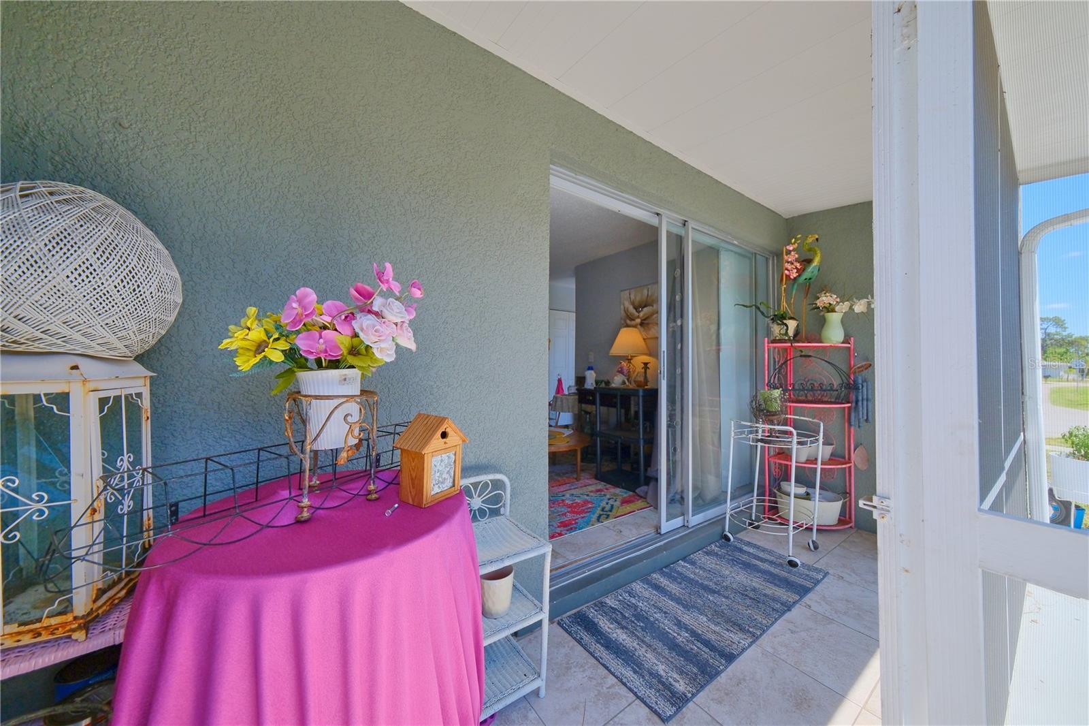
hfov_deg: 112.6
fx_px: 363
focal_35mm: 12
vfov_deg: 90.0
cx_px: 544
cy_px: 363
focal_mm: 8
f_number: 4
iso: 640
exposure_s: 1/800
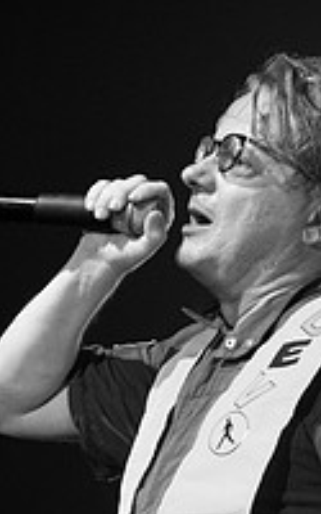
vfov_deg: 8.2
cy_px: 387
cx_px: -118
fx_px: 3597
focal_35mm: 257
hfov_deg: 5.1
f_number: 3.2
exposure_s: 1/100
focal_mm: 58
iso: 1000
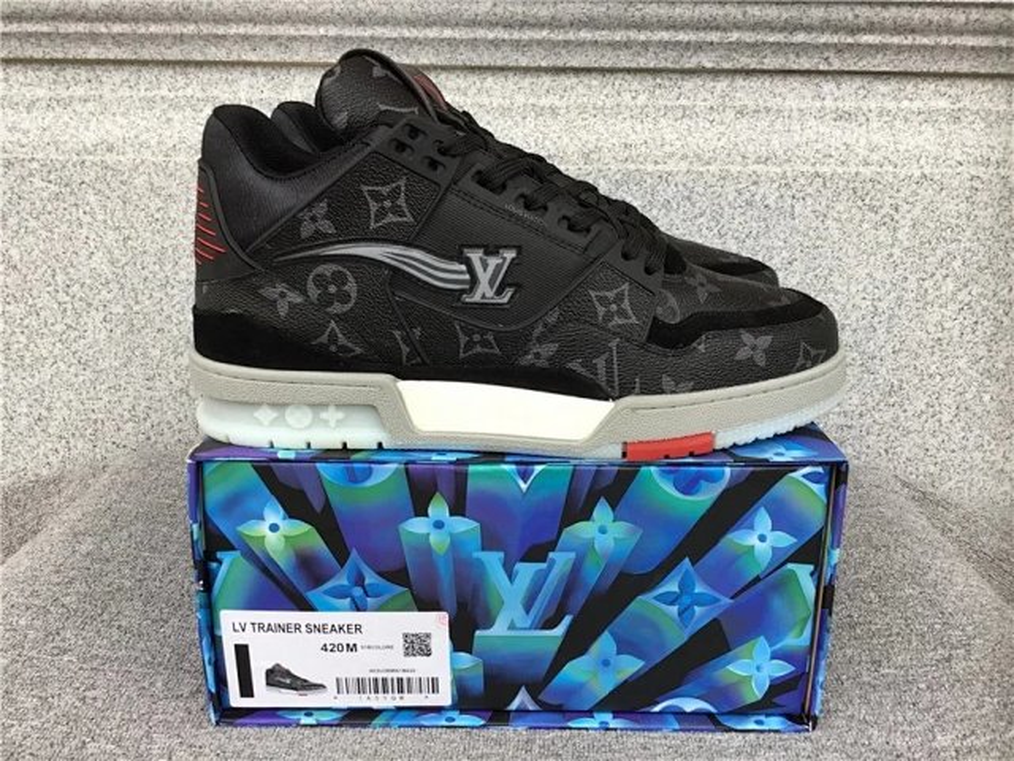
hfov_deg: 58.4
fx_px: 908
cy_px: 380
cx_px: 507
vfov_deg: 45.4
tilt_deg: -16.9
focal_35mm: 31
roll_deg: -0.8
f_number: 2.4
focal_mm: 3.3
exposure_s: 1/50
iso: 25
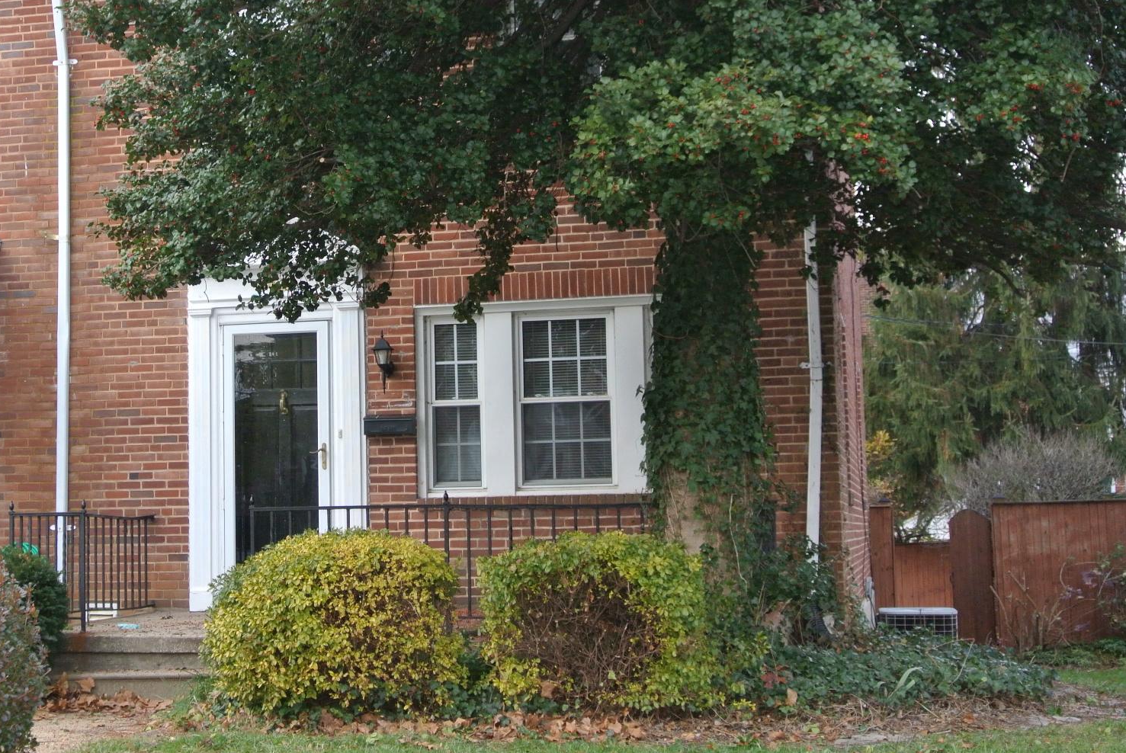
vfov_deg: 23.0
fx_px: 1847
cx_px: 425
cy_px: 297
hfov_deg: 33.7
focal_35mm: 59
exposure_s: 1/60
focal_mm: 16.9
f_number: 4.5
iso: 500
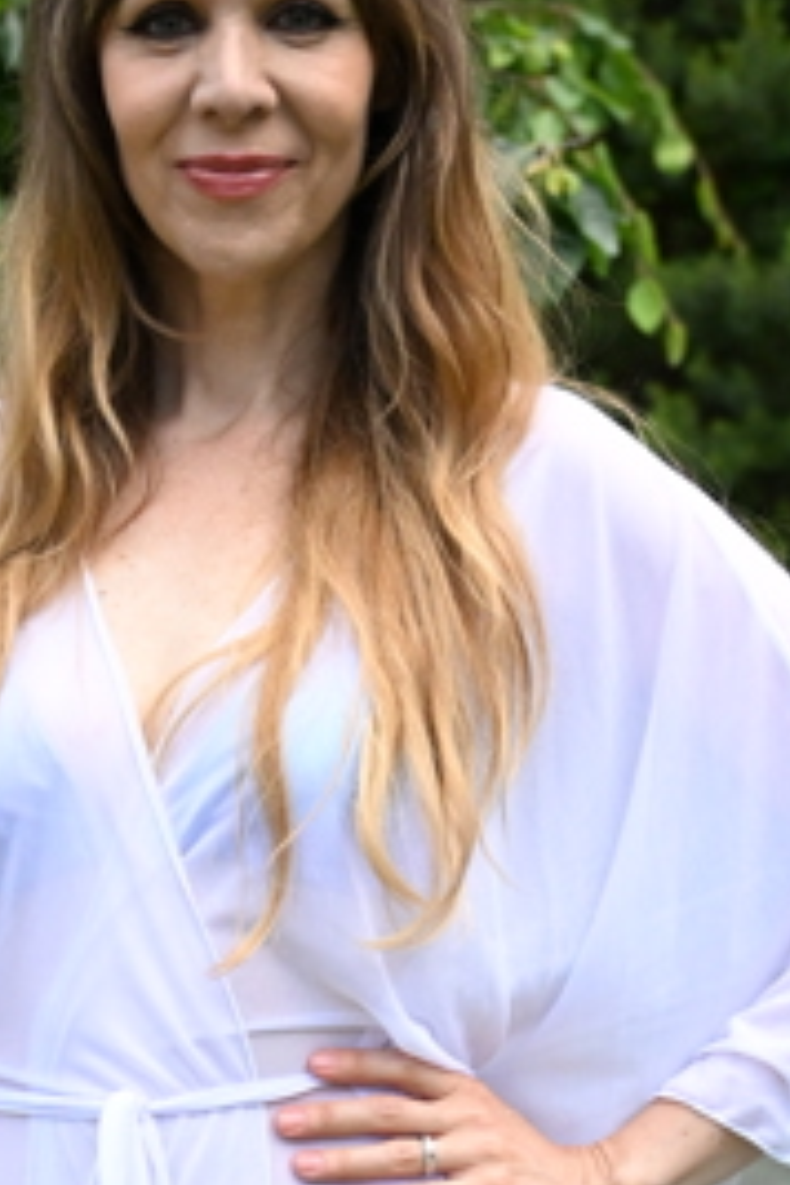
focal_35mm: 122
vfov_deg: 16.0
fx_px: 4013
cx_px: 151
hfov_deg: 11.2
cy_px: 1520
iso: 2500
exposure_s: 1/8000
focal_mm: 31.5
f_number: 2.8
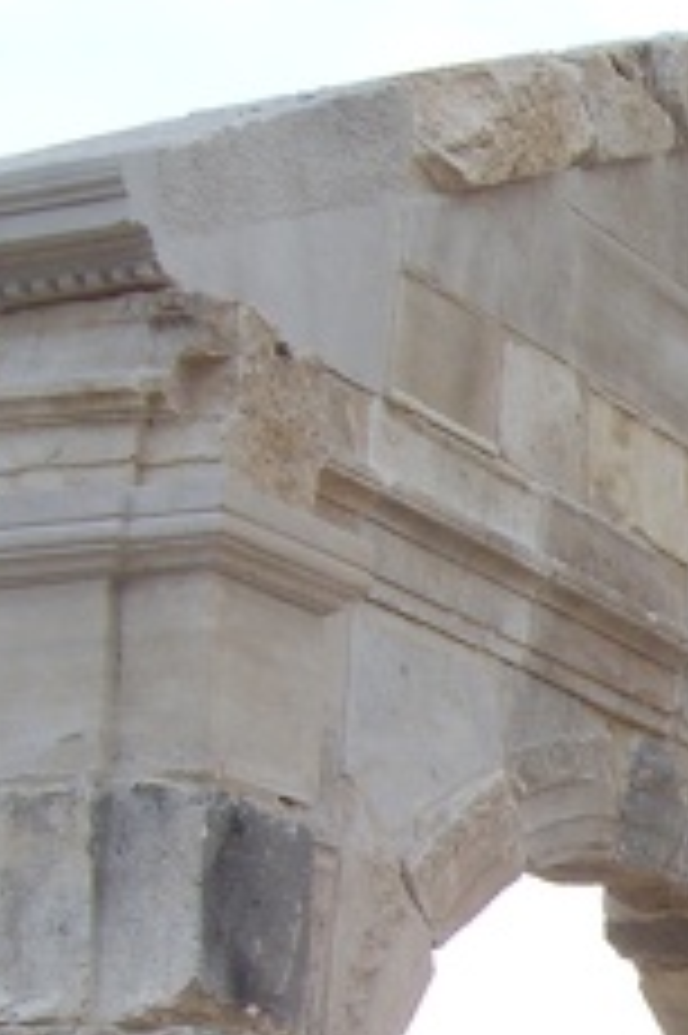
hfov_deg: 10.9
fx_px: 3187
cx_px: 1502
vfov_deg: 17.7
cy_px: 1197
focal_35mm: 111
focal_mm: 6.3
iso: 50
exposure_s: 1/296
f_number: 3.5
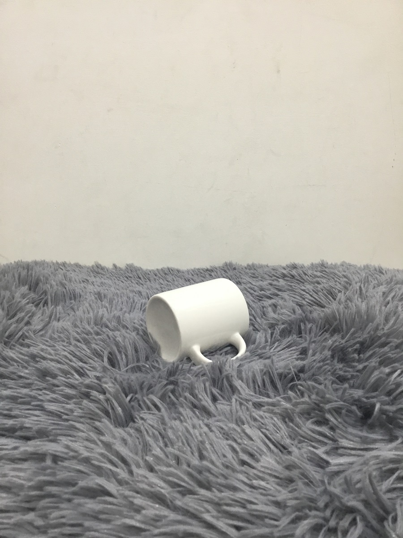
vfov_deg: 58.4
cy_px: 269
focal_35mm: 31
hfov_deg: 45.4
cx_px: 202
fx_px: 481
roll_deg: -0.1
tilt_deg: -11.0
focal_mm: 3.3
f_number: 2.4
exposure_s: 1/33
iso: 100
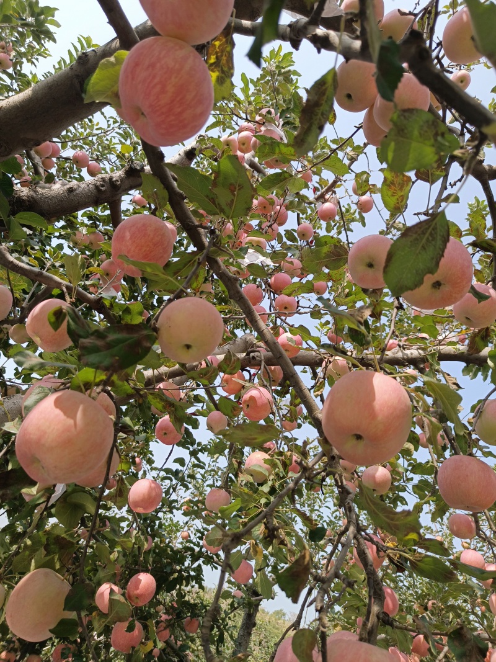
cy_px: 331
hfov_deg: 58.9
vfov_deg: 73.9
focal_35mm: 23
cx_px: 248
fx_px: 439
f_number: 16
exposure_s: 1/329
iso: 100
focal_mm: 5.59
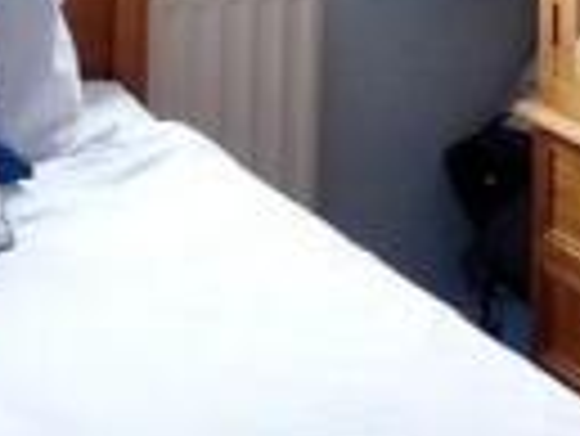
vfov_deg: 11.5
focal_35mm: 122
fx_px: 2046
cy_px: -272
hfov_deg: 15.6
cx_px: 668
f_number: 2.8
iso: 125
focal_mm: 4.8
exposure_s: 1/40
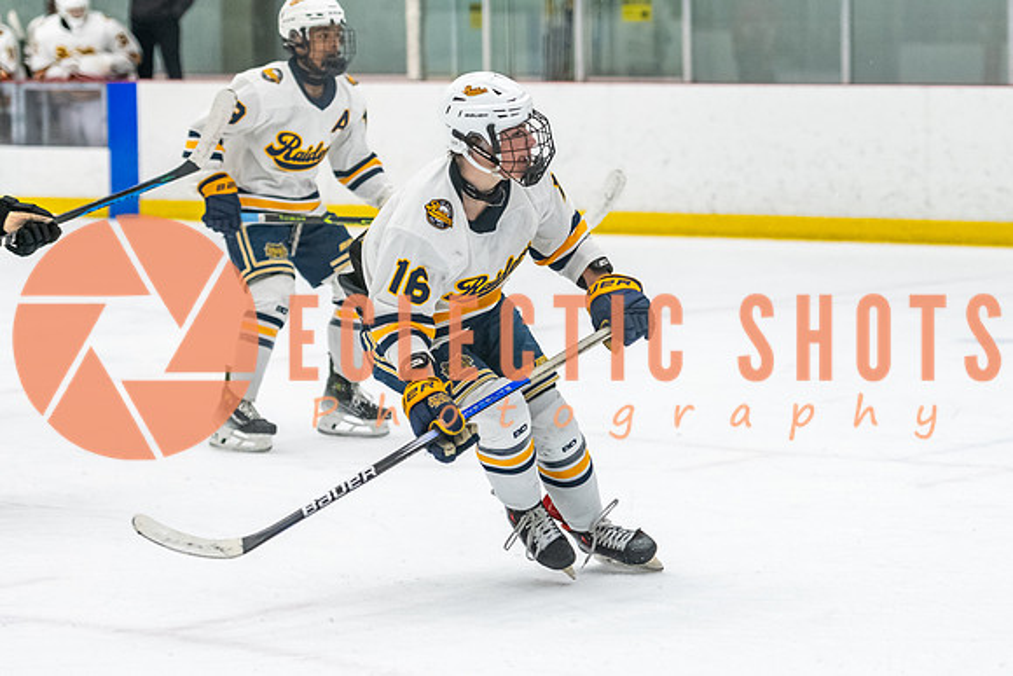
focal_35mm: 150
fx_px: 4224
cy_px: 305
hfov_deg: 13.7
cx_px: 651
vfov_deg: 9.1
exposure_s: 1/800
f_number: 2.8
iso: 3200
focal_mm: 102
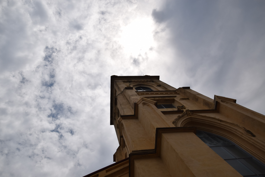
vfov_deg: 43.6
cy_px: 88
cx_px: 132
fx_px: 221
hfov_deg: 61.9
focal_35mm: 30
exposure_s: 1/800
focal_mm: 20
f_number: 14
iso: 200
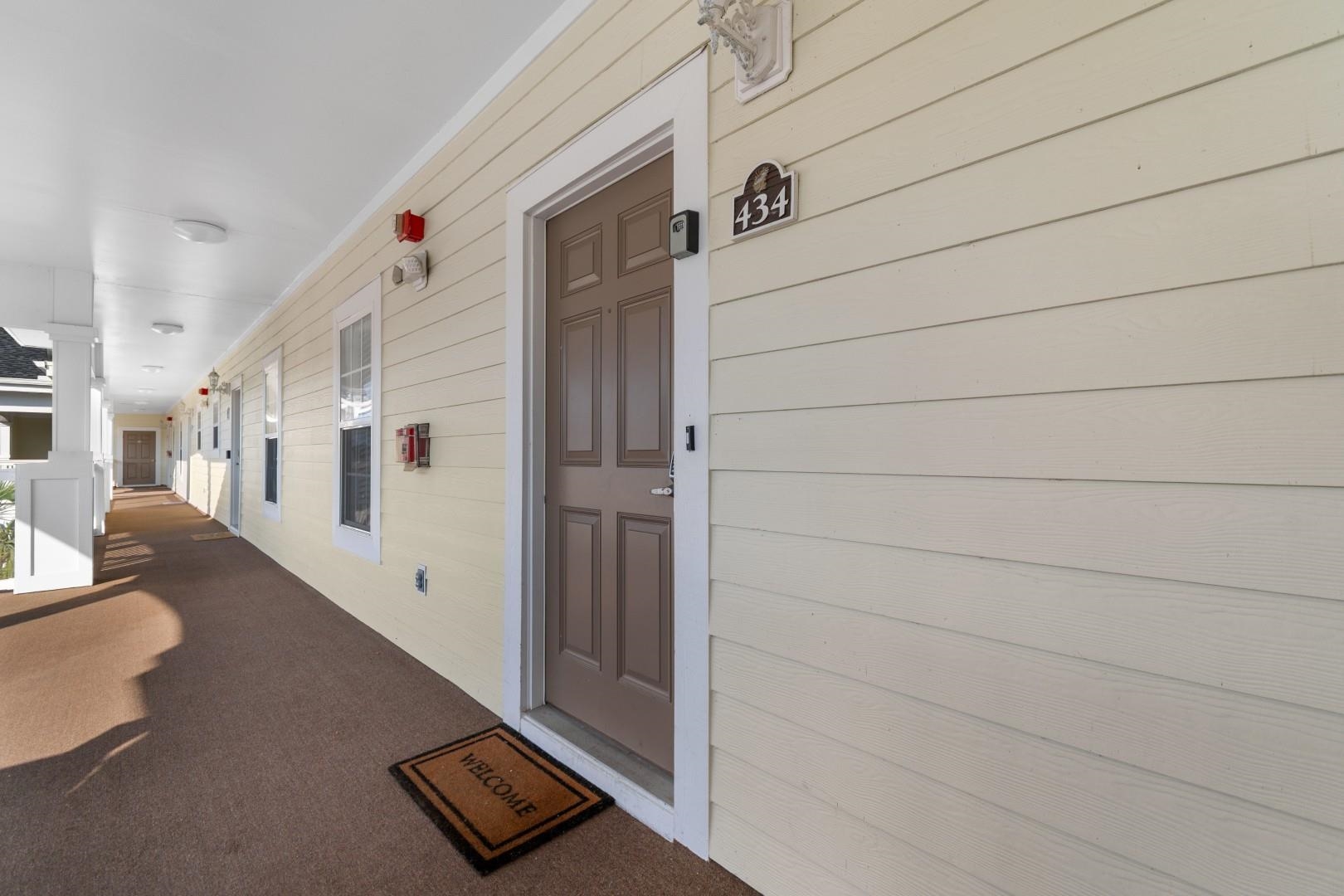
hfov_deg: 100.4
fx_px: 560
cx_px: 672
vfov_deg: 77.3
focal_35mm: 15
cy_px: 448
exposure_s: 1/125
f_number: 5.6
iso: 100
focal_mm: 10
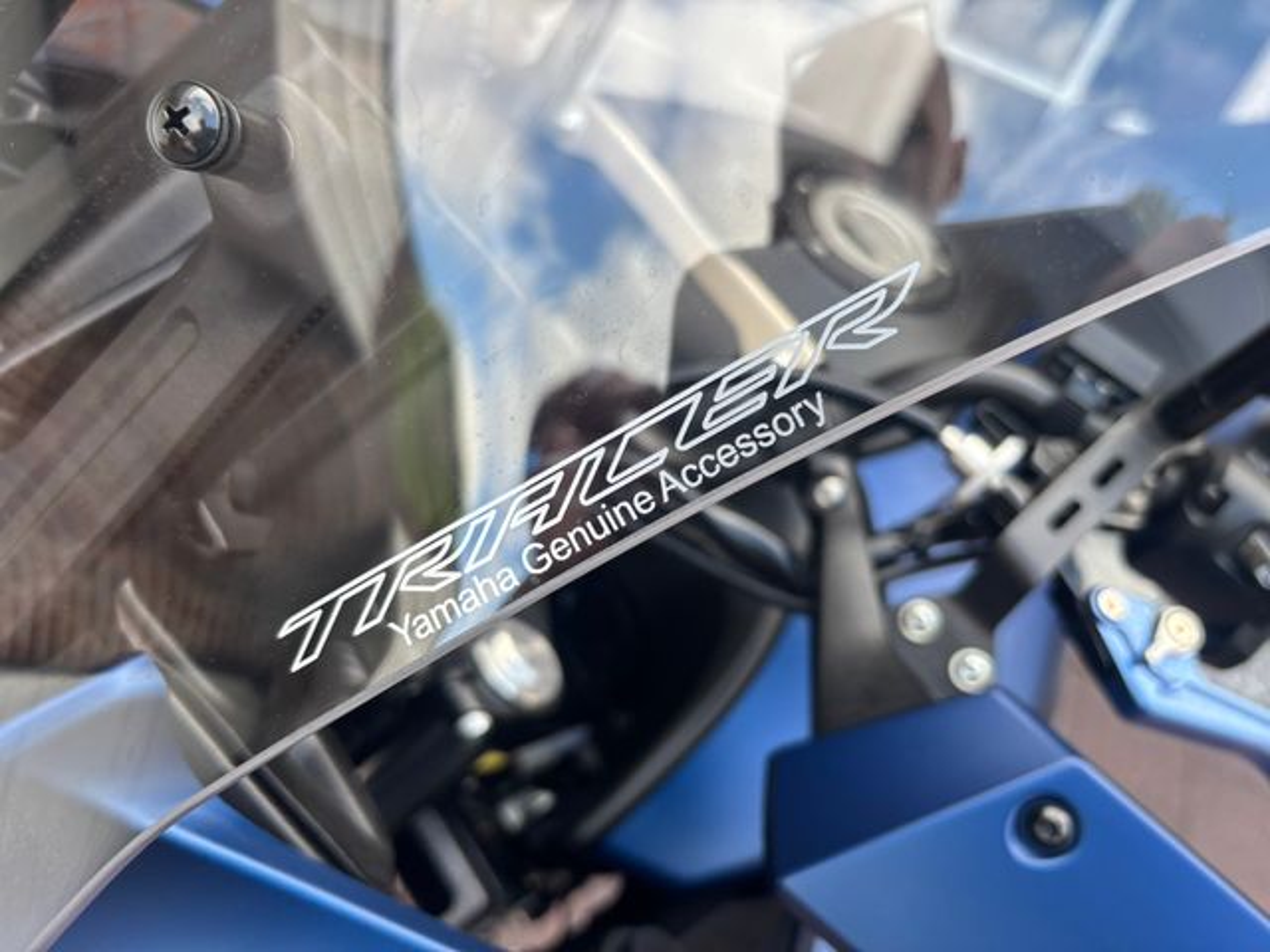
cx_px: 635
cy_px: 476
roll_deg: -20.1
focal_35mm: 26
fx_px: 954
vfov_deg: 53.1
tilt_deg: -40.3
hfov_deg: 67.3
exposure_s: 1/136
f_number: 1.6
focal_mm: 5.96
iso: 32
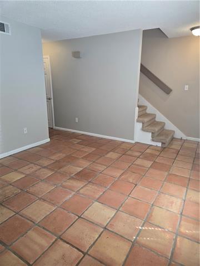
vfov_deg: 73.9
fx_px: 177
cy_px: 133
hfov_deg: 58.9
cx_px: 100
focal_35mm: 23
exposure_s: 1/120
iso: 100
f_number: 1.8
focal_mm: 5.4
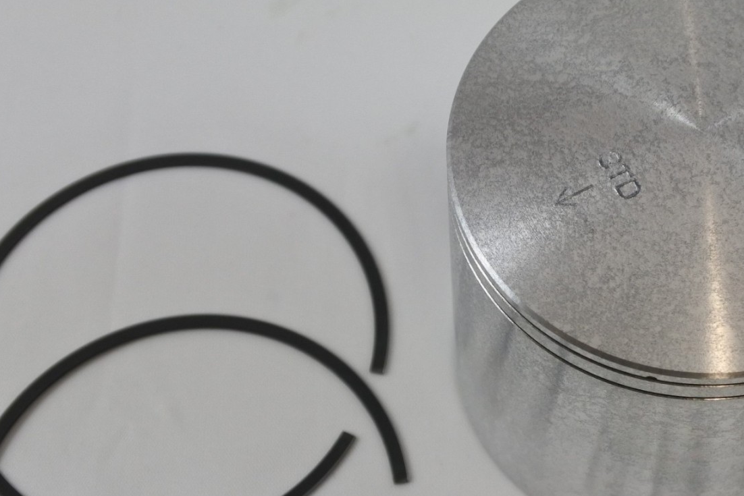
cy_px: 329
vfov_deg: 17.5
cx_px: 555
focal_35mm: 78
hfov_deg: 25.7
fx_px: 1612
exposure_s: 1/200
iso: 400
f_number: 4.2
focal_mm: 15.7
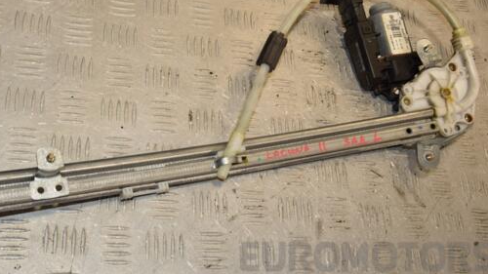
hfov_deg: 42.1
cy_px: 127
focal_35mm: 49
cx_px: 222
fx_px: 634
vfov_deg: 24.4
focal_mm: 26
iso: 800
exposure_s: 1/200
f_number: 9
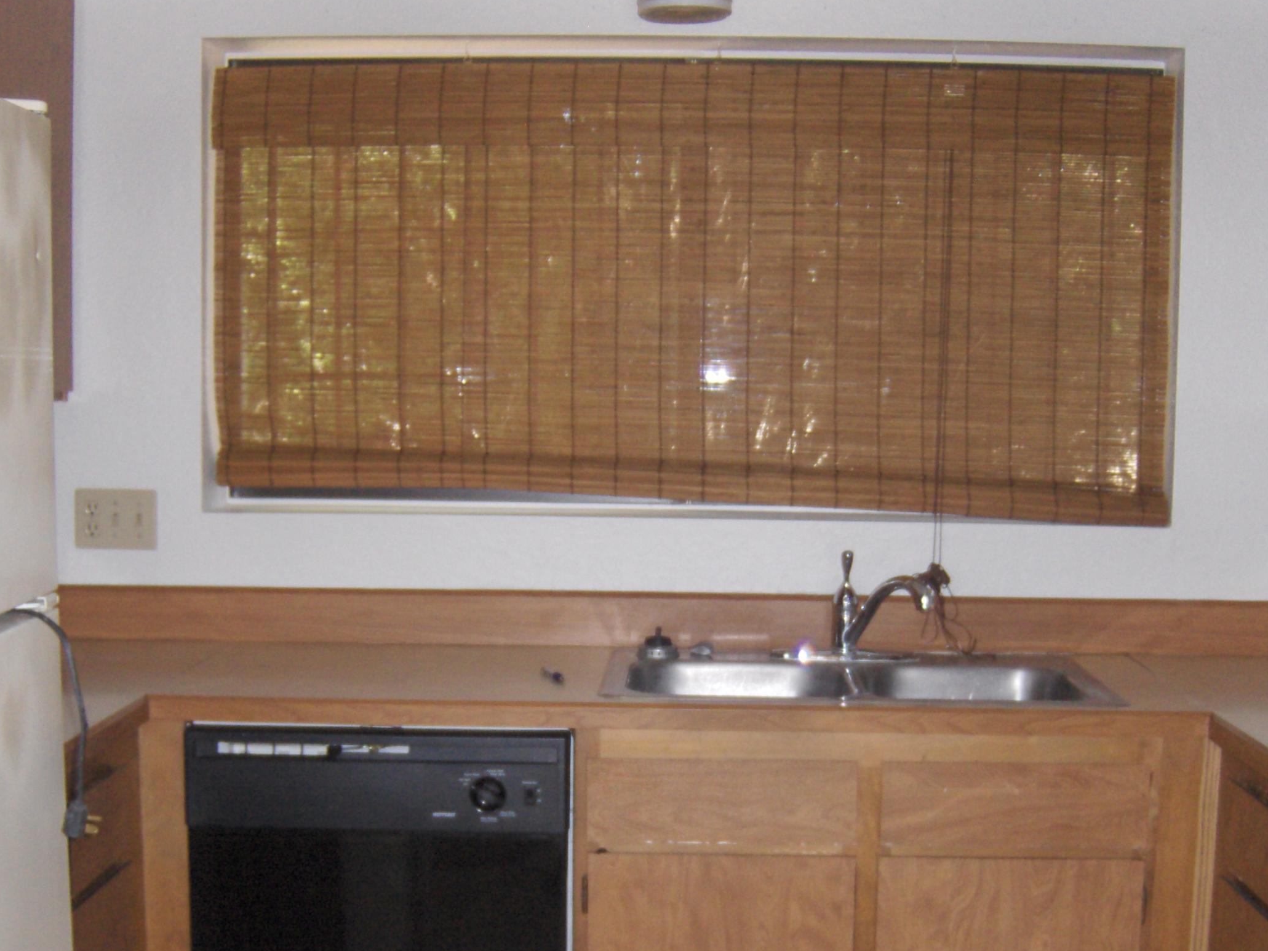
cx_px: 626
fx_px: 1868
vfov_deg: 28.3
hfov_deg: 37.5
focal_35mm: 51
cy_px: 667
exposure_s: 1/60
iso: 100
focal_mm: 7.5
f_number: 2.8
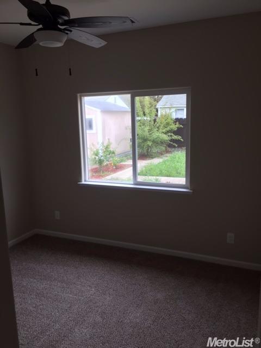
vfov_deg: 61.7
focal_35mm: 29
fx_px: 292
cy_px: 174
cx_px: 130
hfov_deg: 48.2
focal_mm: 4.15
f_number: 2.2
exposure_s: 1/120
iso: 50
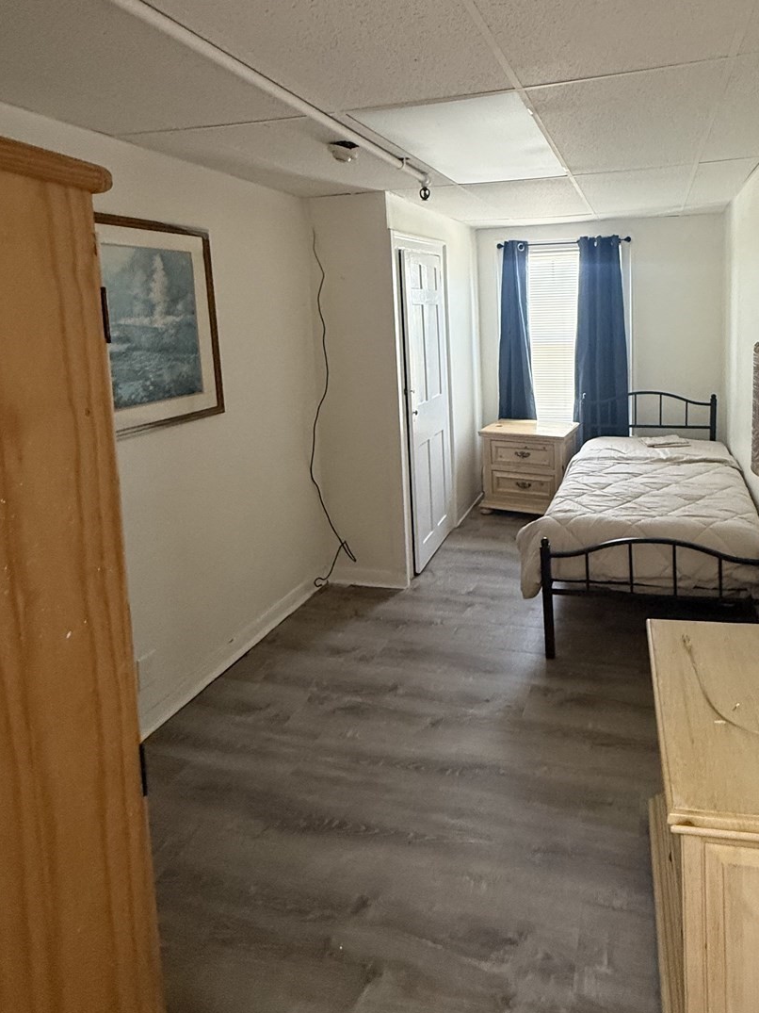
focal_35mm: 20
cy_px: 369
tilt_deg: -2.3
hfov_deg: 64.1
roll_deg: +1.7
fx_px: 585
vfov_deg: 80.0
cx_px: 510
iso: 500
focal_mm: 2.22
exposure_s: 1/60
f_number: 2.2
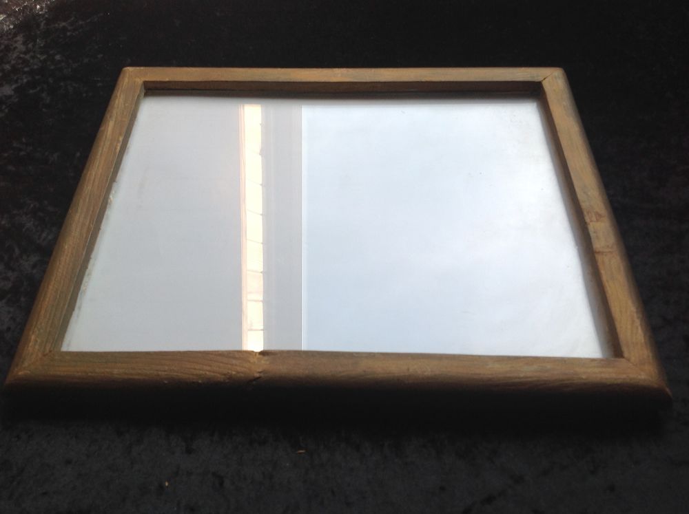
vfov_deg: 40.6
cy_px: 257
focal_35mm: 35
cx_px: 344
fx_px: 696
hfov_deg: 52.7
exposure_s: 1/329
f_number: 2.4
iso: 50
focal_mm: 4.28
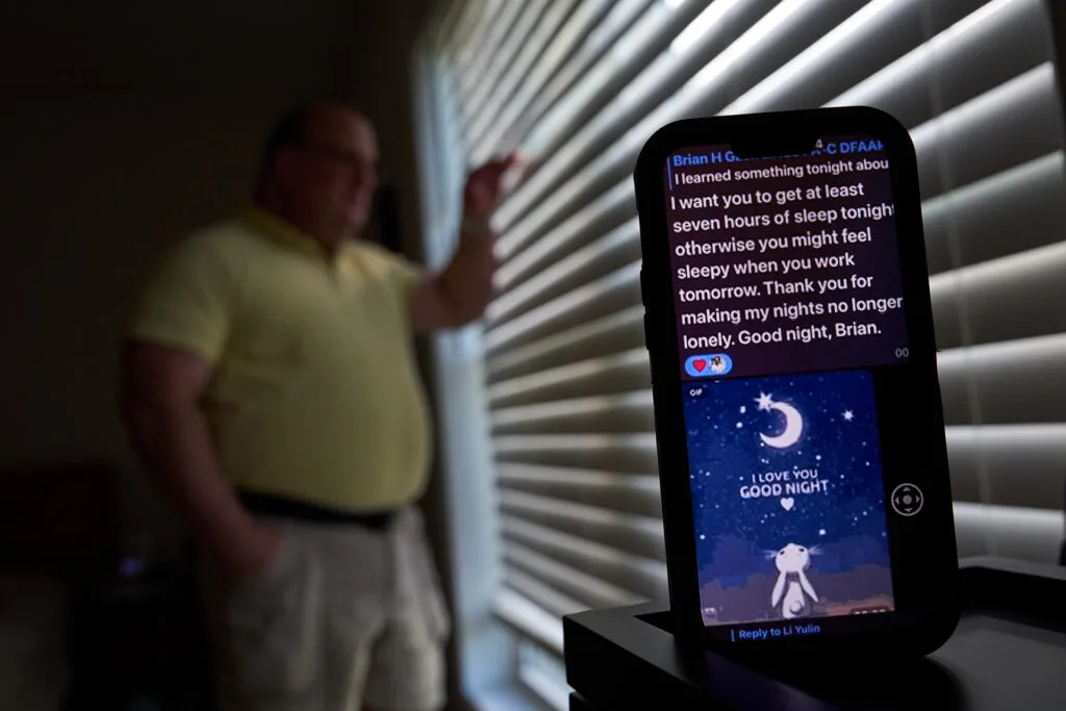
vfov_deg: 40.0
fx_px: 977
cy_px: 356
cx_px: 533
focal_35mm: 33
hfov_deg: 57.2
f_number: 5.6
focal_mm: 33
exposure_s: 1/60
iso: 400
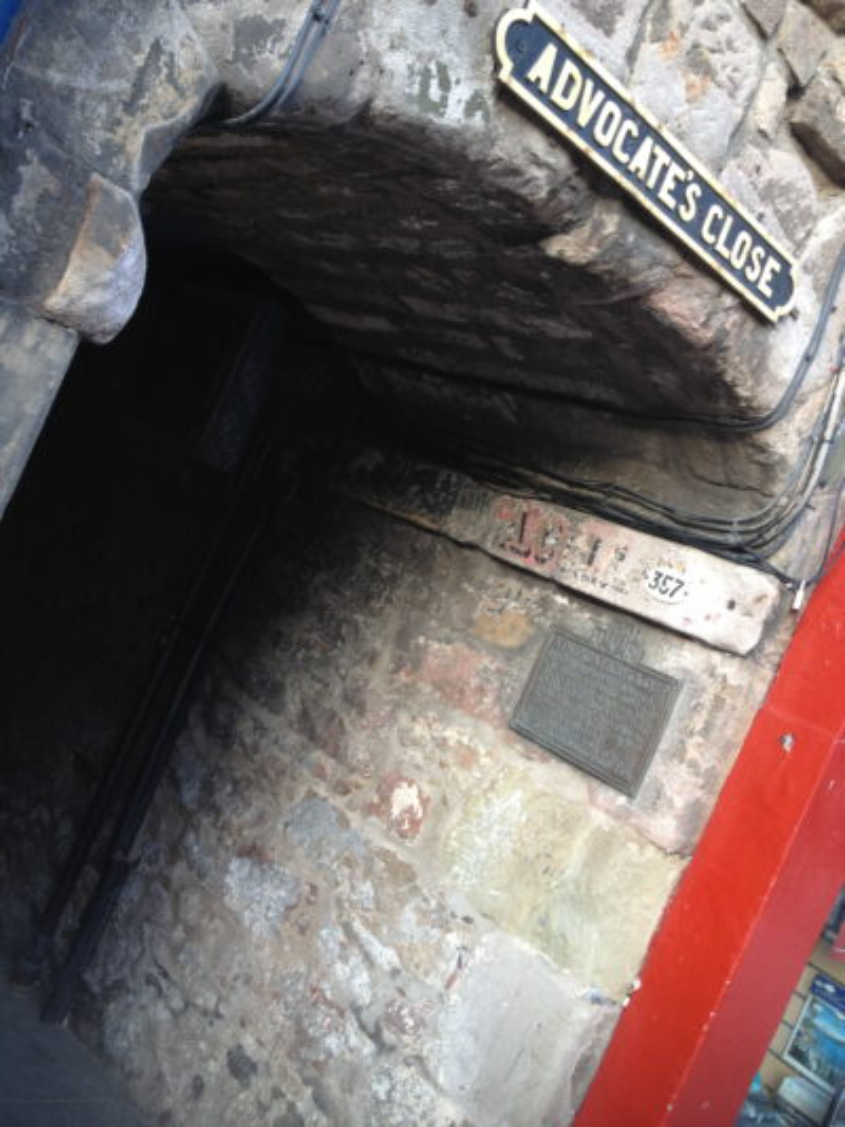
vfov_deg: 52.6
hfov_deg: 40.7
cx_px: 422
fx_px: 1139
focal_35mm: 35
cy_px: 564
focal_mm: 4.28
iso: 50
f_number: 2.4
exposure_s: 1/60
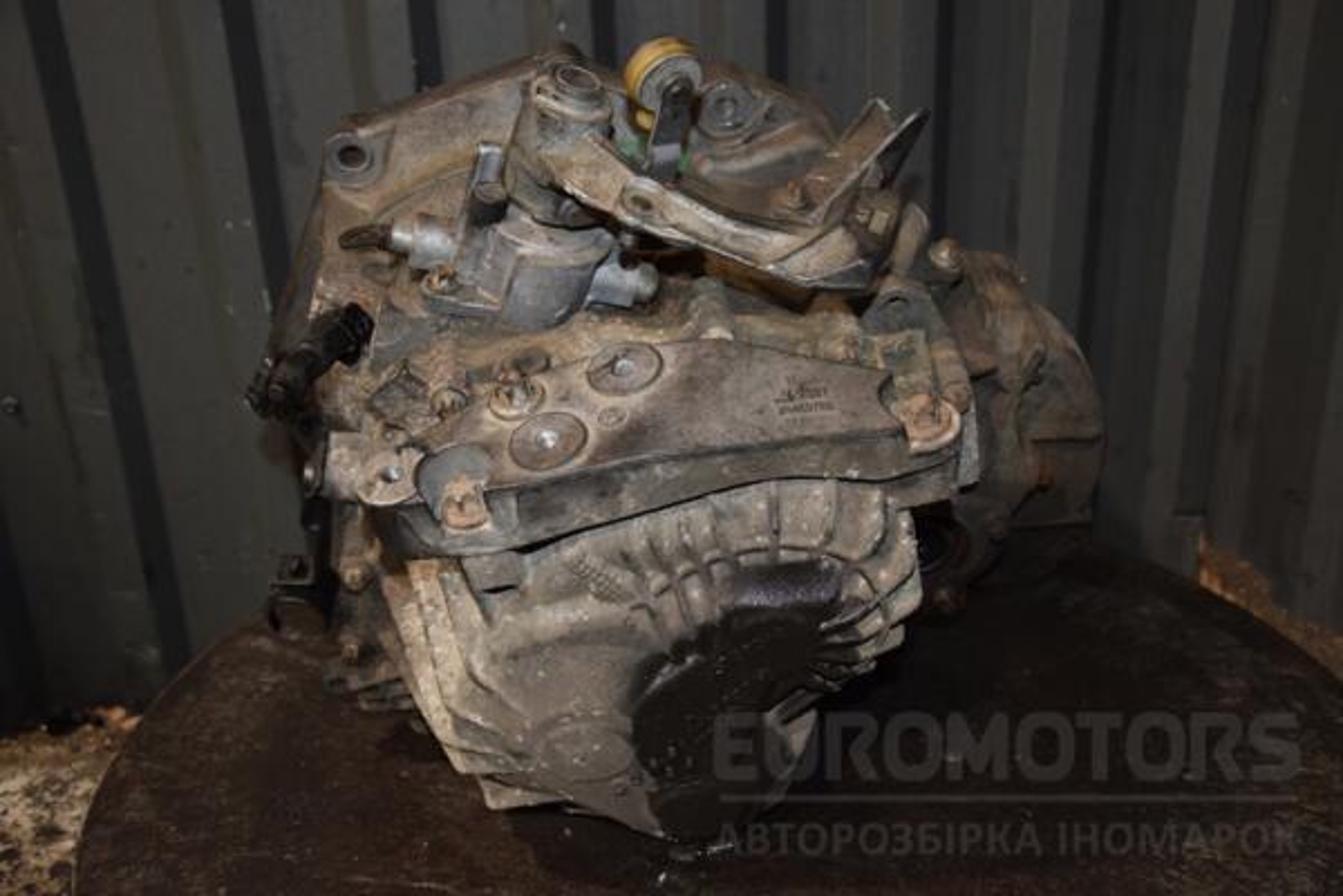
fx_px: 1455
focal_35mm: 39
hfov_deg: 49.6
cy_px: 448
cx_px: 672
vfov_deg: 34.2
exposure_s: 1/60
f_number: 5
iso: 800
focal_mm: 26
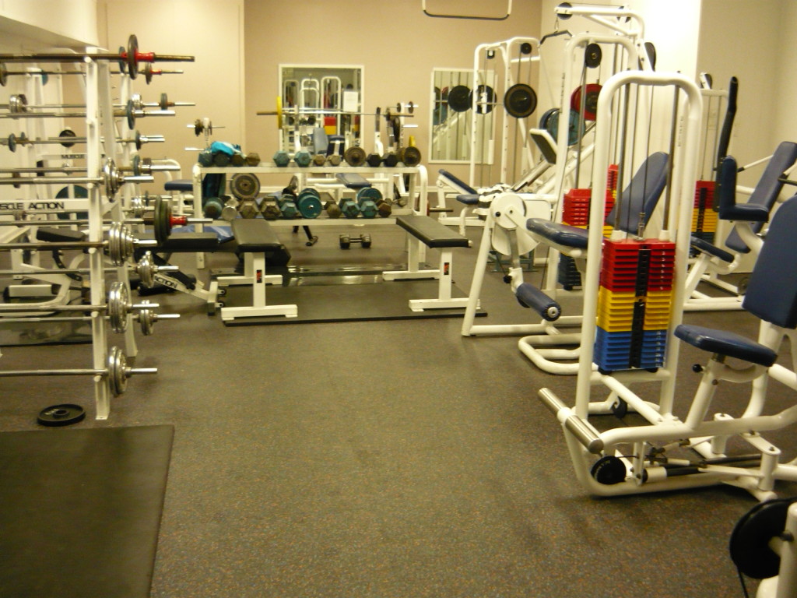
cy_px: 299
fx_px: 760
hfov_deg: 55.4
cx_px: 398
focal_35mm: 33
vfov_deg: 42.9
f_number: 2.8
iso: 400
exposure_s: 1/30
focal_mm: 5.5
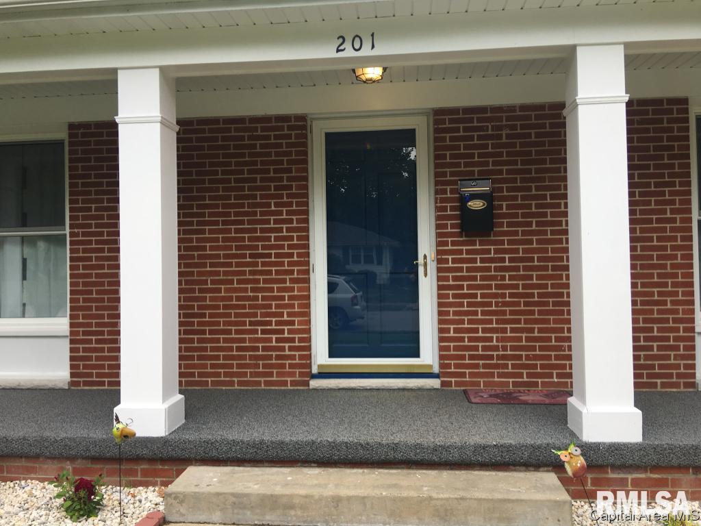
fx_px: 587
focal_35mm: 29
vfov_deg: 48.2
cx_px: 350
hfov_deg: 61.7
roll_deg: +0.3
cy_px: 263
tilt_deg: +1.8
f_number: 2.2
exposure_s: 1/208
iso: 25
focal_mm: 4.15
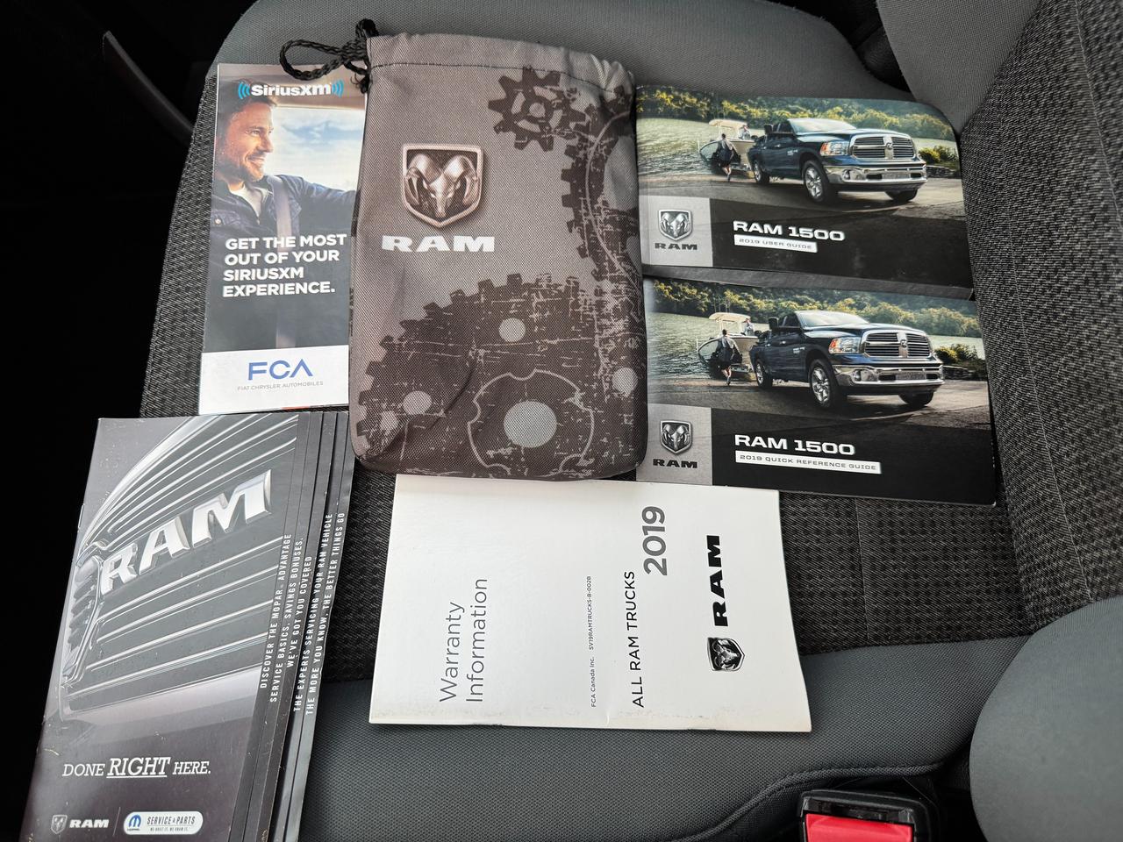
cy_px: 421
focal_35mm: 24
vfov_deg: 56.8
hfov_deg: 71.6
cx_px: 562
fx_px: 779
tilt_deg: -71.6
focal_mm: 6.76
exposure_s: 1/121
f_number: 1.78
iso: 160
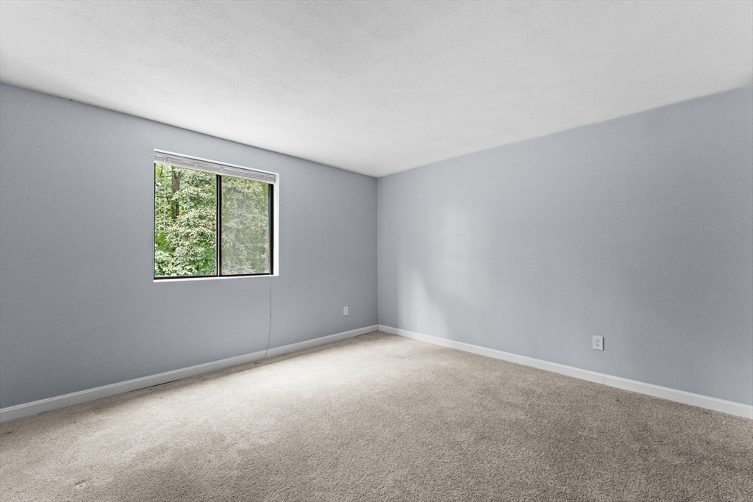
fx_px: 316
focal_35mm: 15
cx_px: 376
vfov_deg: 77.0
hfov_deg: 100.0
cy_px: 251
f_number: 11
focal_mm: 15.1
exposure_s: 1/10
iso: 3200
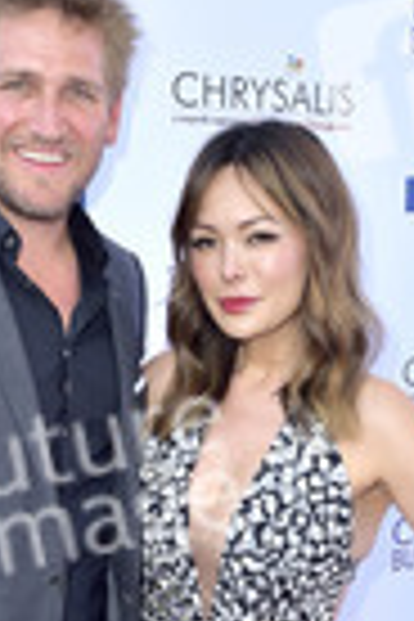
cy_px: 729
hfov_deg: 15.2
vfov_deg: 21.2
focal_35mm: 90
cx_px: 142
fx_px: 1552
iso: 200
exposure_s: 1/250
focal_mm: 31
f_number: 6.3
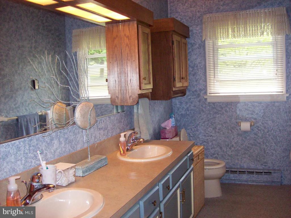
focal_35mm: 36
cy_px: 109
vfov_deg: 39.6
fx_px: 303
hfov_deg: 51.4
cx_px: 146
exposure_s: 1/64
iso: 140
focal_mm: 6
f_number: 2.7
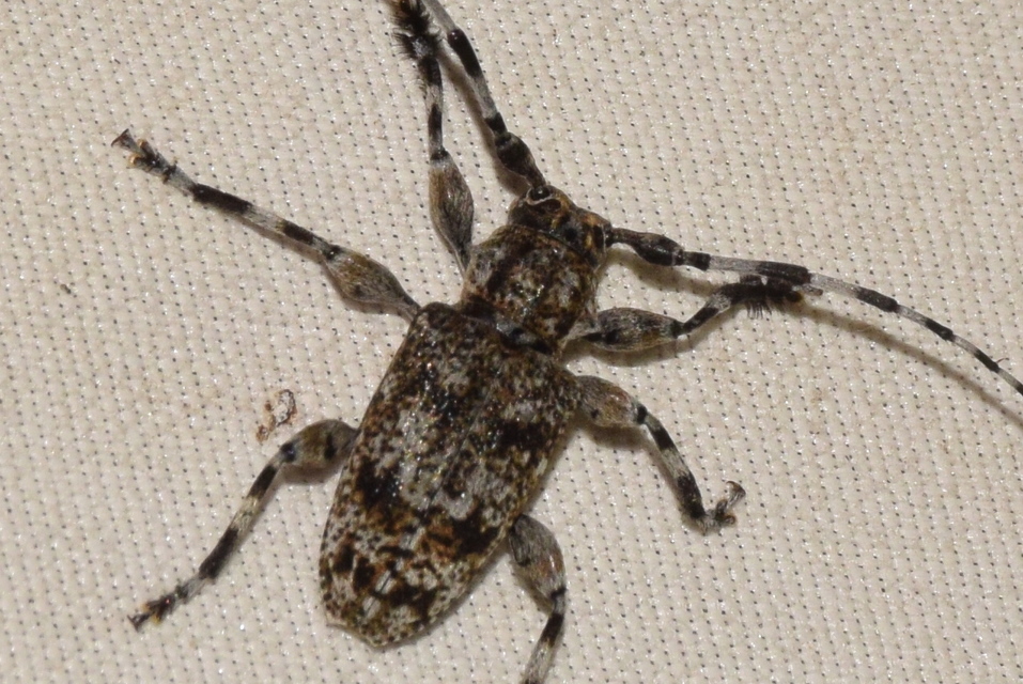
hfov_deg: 9.8
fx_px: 5973
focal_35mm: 210
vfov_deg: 6.6
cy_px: 342
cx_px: 512
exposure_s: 1/160
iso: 500
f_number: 14
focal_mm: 140
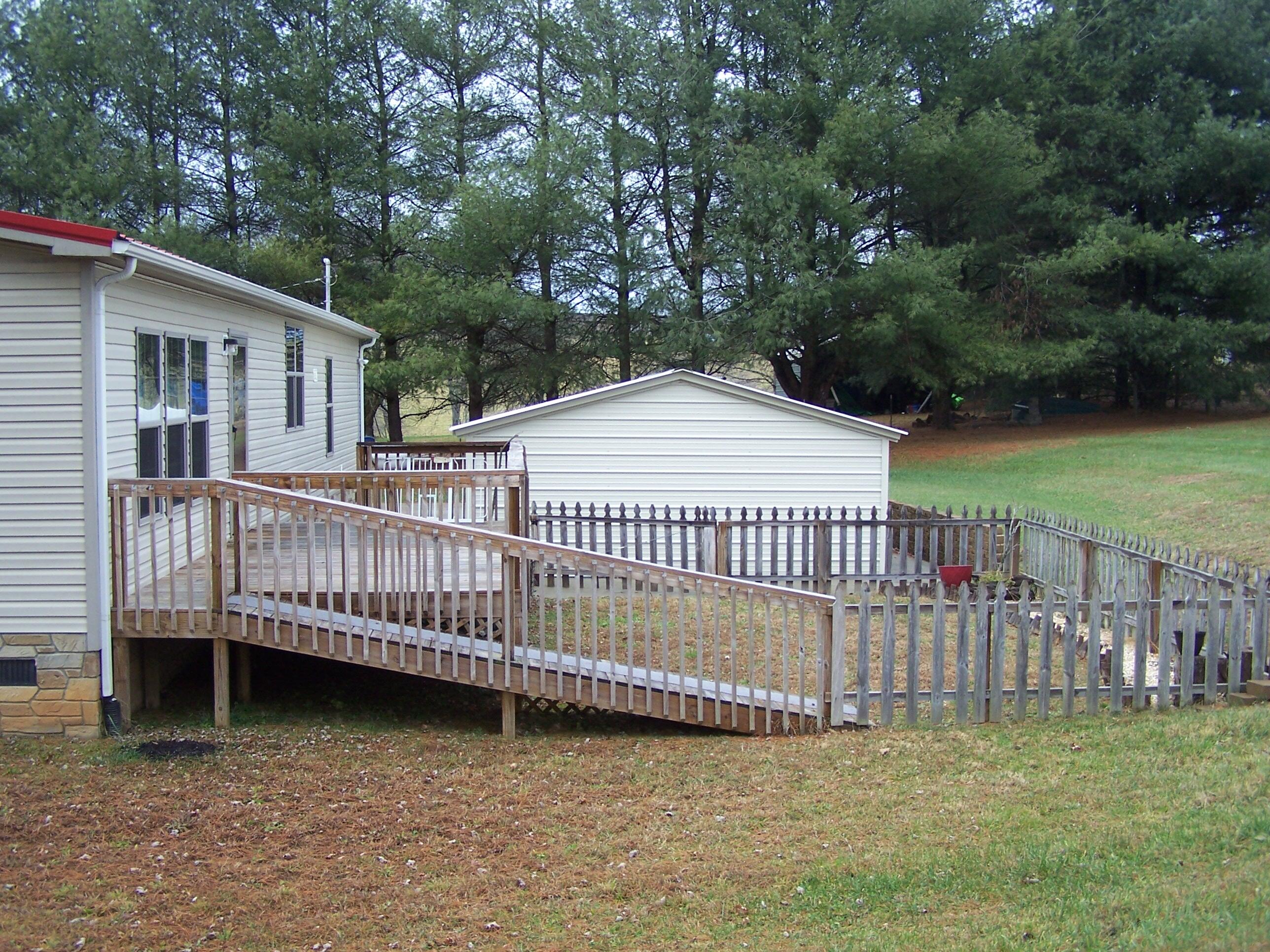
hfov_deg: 49.0
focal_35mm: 38
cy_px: 476
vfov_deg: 37.7
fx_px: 1394
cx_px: 635
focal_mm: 6.3
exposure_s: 1/180
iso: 80
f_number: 2.8
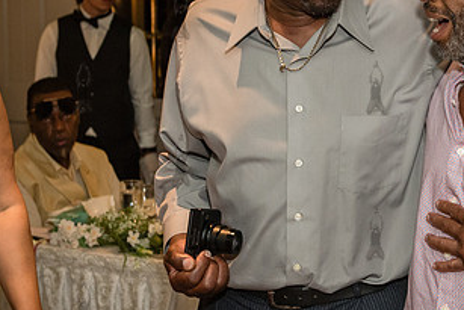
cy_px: 119
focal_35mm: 109
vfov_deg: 12.6
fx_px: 1405
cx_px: 354
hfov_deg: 18.6
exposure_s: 1/200
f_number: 3.5
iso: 1600
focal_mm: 48
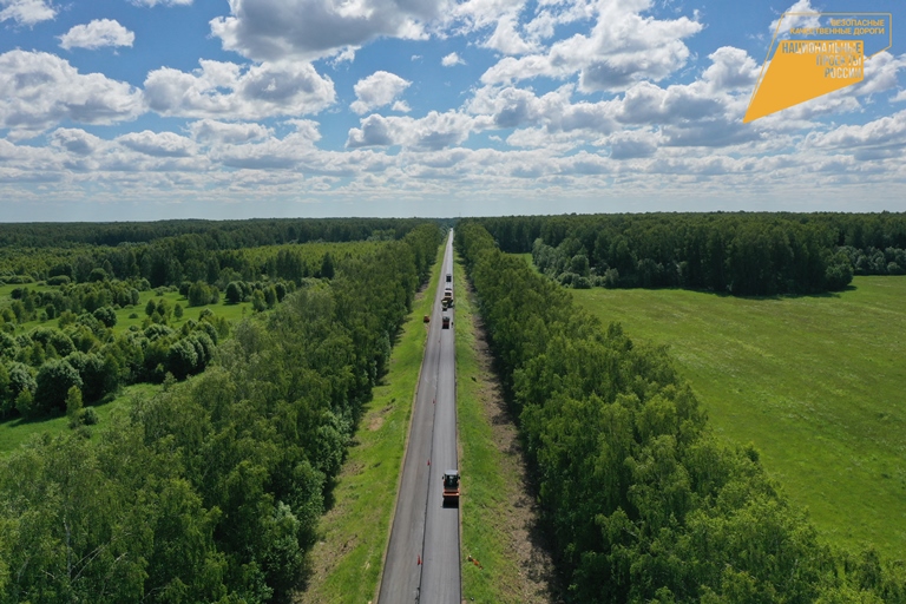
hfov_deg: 65.5
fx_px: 705
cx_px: 453
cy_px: 302
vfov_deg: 46.4
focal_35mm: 28
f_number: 7.1
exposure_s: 1/800
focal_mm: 10.26
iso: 100
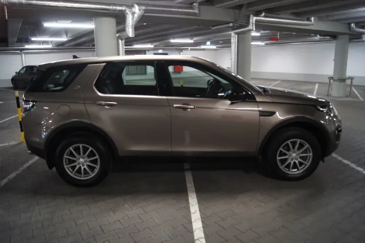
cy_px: 122
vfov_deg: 47.9
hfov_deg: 67.4
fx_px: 274
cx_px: 182
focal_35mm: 27
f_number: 3.5
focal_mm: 18
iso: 640
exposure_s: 1/30
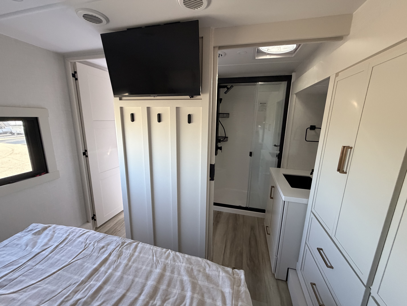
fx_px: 165
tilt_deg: -12.8
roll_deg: +1.1
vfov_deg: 85.7
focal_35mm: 14
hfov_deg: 102.1
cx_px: 204
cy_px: 153
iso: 500
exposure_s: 1/60
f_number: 2.2
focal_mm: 2.22
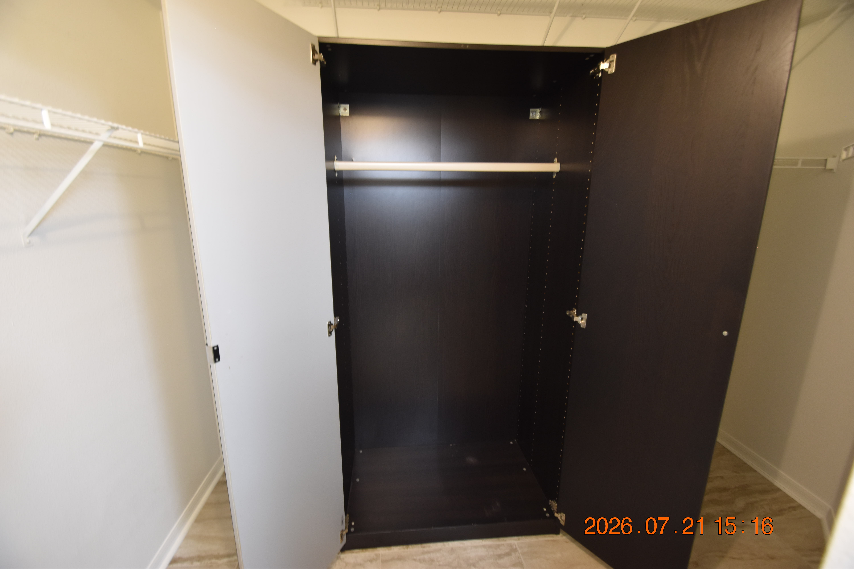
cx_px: 427
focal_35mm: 15
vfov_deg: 77.3
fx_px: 356
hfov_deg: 100.4
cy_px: 284
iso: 800
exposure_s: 1/10
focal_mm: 10
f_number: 3.5
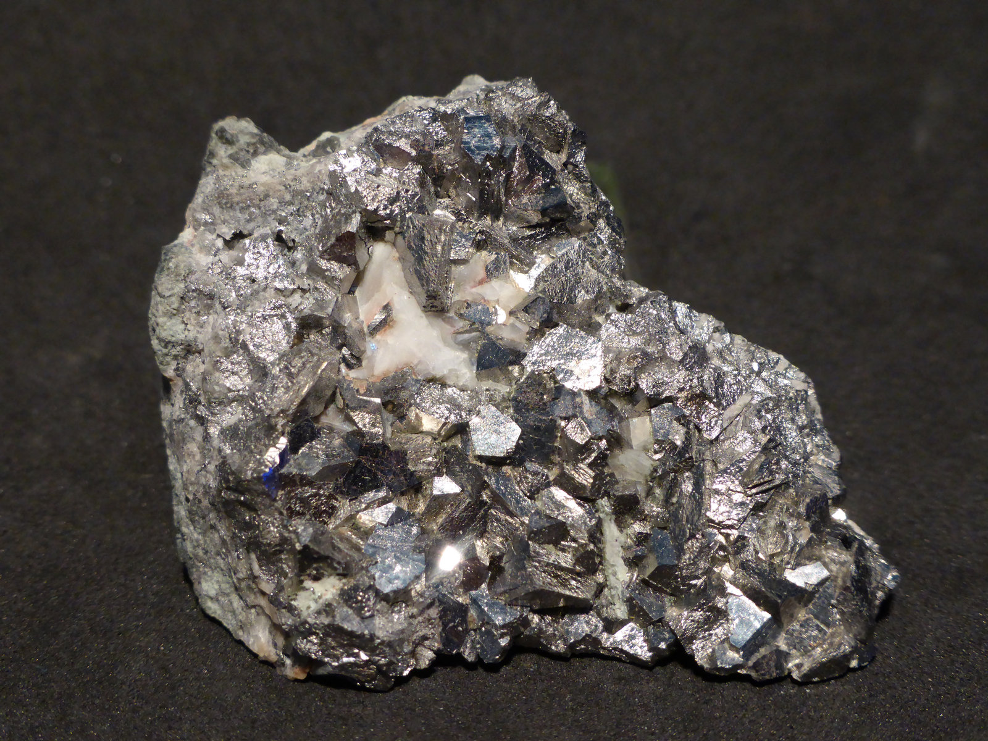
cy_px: 370
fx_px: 1741
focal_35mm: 61
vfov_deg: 24.0
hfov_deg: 31.7
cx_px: 494
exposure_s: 1/30
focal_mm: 10.3
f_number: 4.7
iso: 400
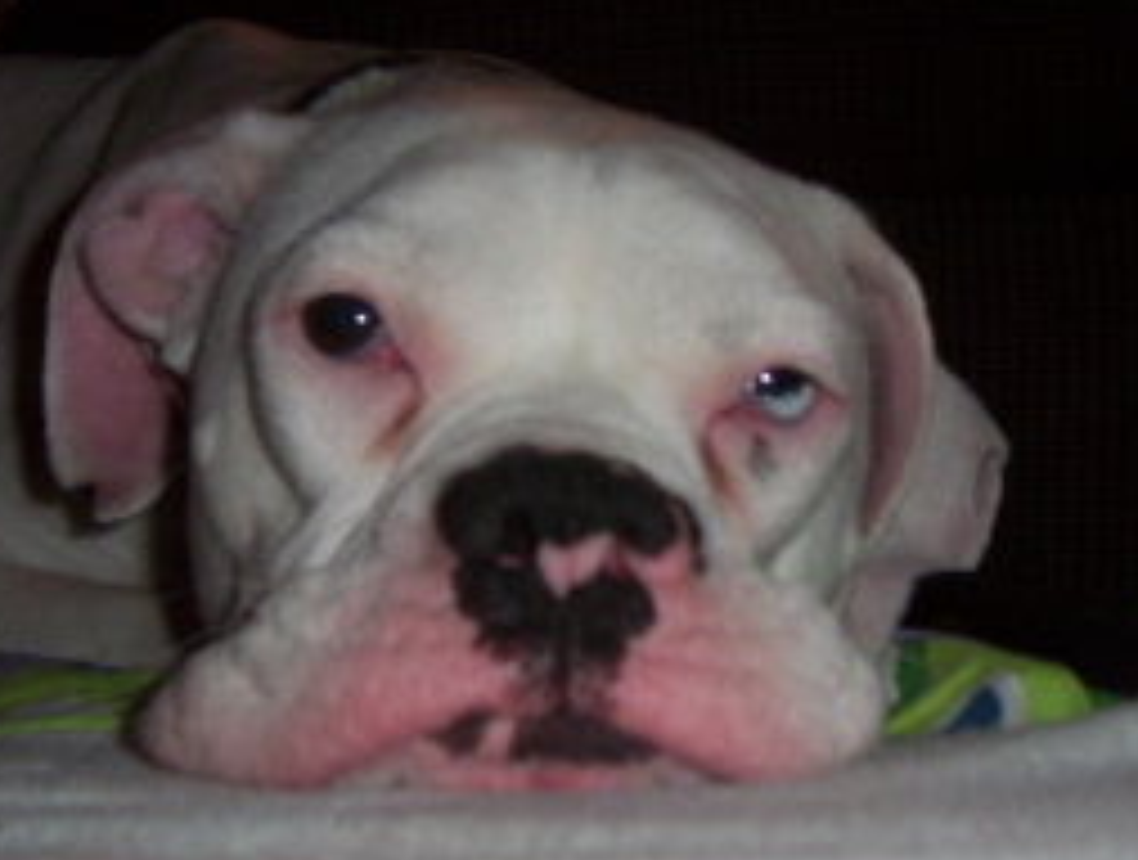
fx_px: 1911
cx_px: 526
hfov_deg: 33.1
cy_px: 419
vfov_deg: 25.3
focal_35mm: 58
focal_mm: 5.54
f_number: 2.76
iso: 140
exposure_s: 1/30
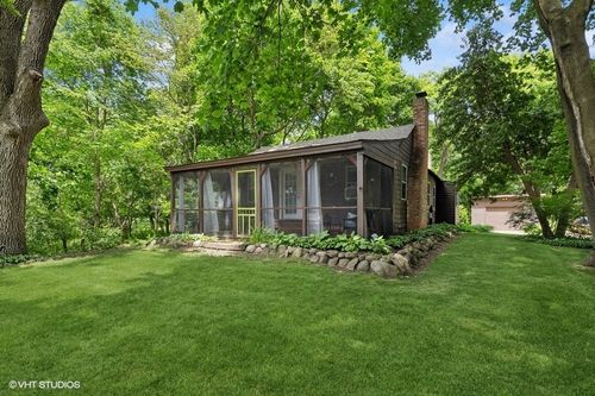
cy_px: 198
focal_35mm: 17
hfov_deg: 93.3
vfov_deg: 70.4
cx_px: 298
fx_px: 281
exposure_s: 1/60
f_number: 9.5
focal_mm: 17
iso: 200
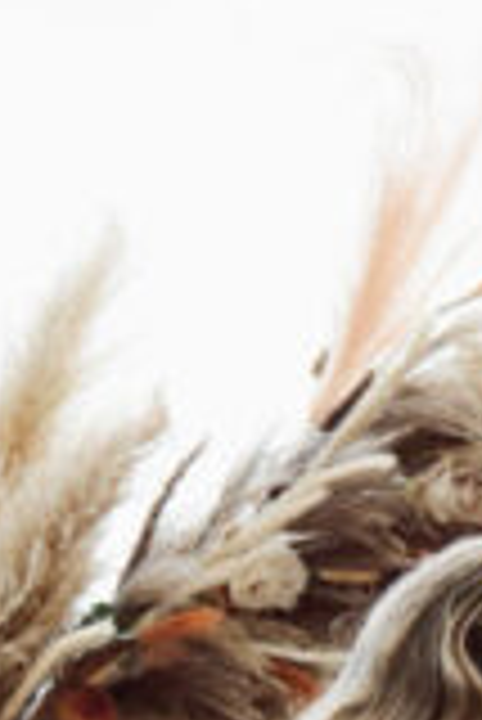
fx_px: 4028
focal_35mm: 201
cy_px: 1125
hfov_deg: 6.6
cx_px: 946
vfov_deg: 9.9
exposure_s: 1/1250
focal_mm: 28
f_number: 2.8
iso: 640
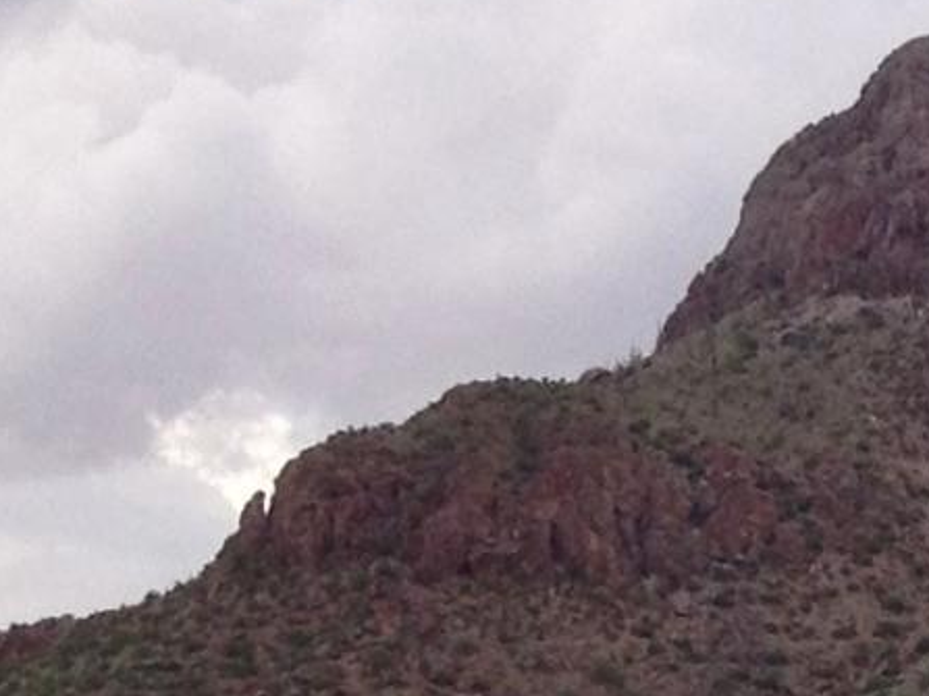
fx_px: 6305
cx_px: 2178
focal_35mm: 235
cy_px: 1843
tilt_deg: -4.5
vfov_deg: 6.0
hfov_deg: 7.9
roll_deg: -1.4
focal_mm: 4.28
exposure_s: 1/1284
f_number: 2.4
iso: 50
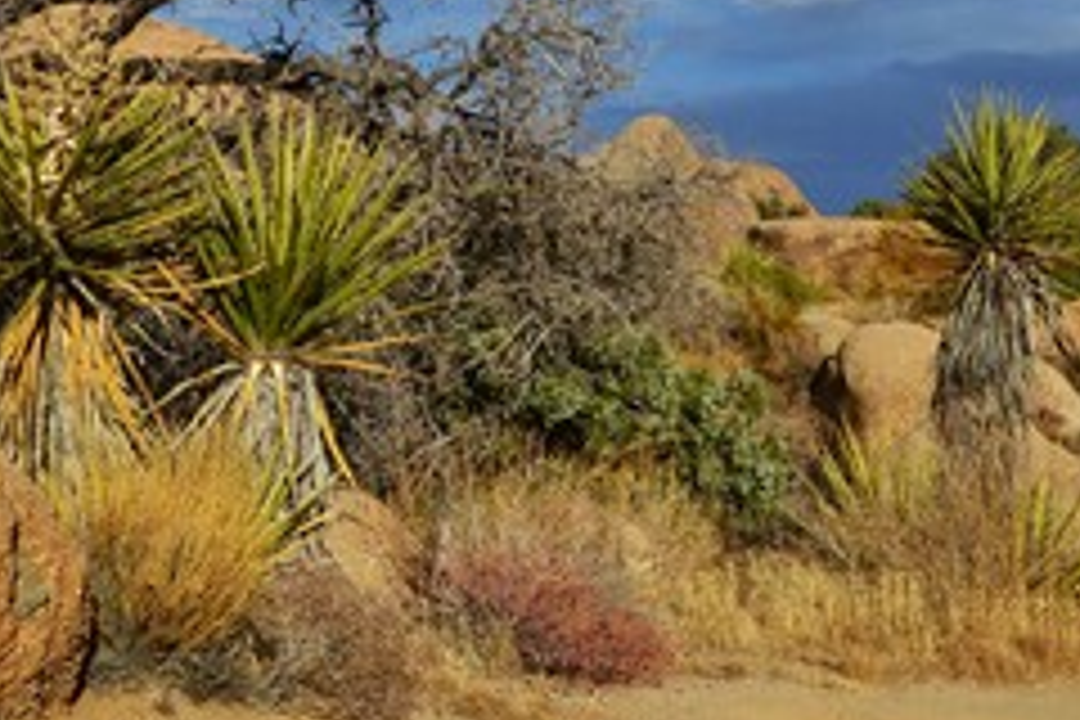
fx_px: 2100
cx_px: 360
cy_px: -16
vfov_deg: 18.9
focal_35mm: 70
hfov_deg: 28.7
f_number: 11
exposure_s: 1/500
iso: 360
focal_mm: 20
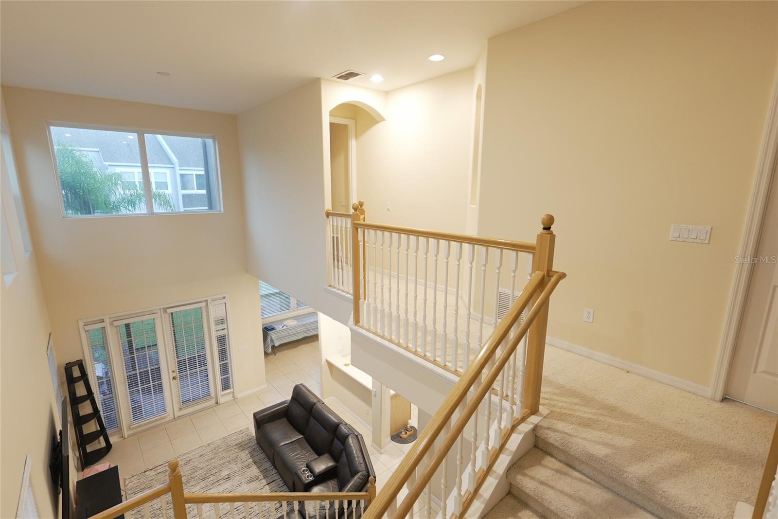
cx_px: 389
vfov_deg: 73.8
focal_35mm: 16
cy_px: 260
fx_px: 346
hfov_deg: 96.7
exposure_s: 1/30
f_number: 1.8
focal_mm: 11
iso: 250
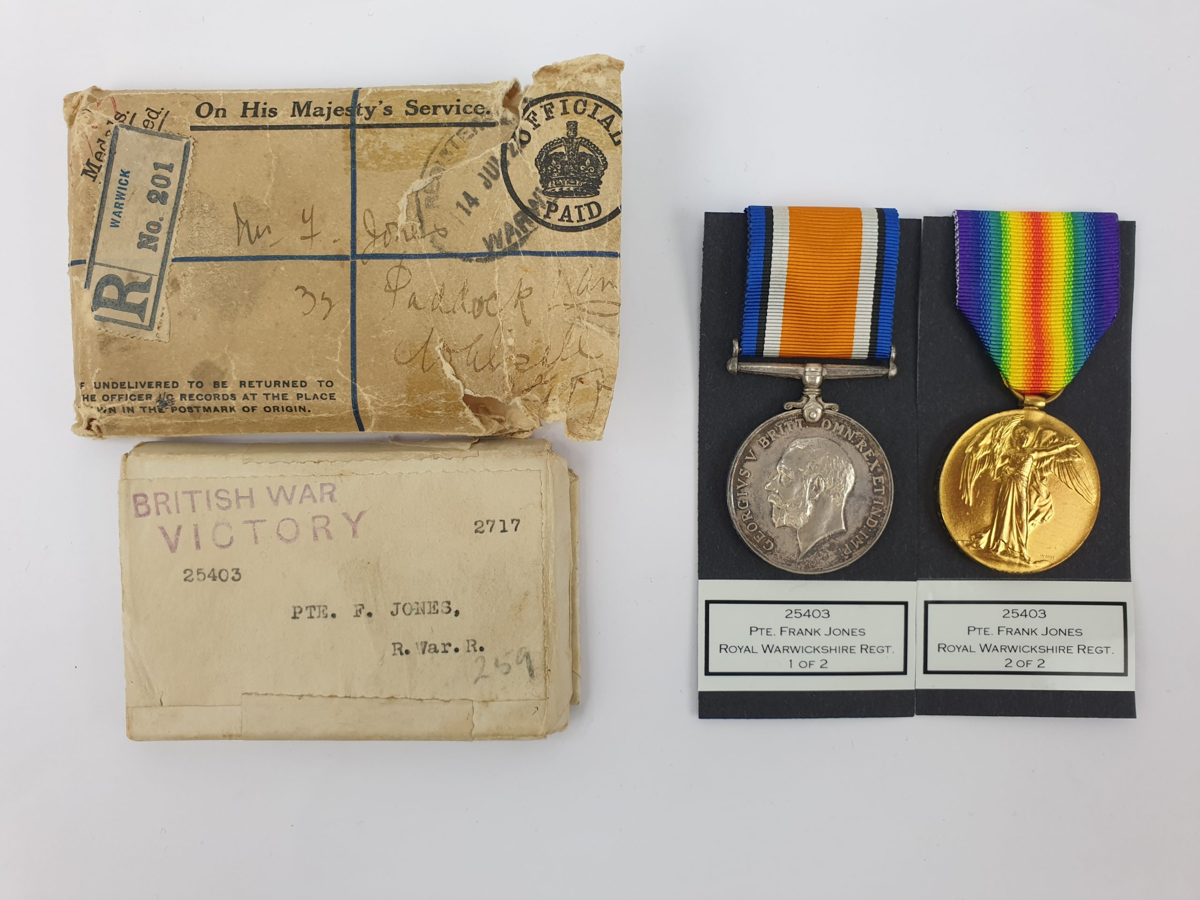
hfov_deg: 67.3
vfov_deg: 53.1
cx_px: 600
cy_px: 450
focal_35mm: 26
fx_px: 901
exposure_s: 1/100
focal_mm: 4.3
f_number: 2.4
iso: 80
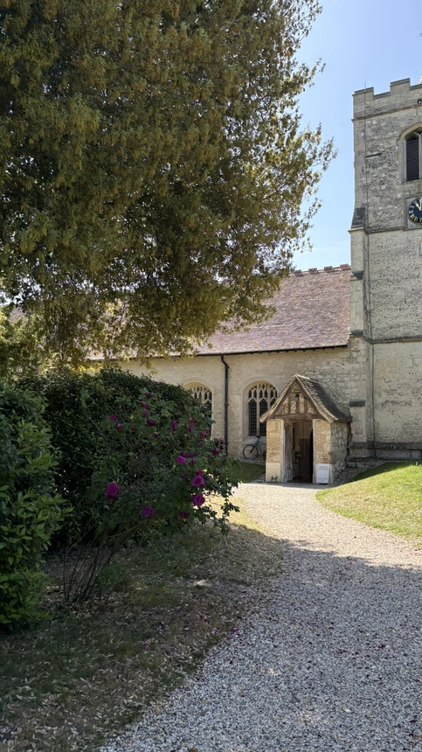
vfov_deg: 66.1
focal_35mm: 29
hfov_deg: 39.6
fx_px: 578
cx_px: 287
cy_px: 371
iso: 50
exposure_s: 1/1751
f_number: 1.6
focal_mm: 5.96
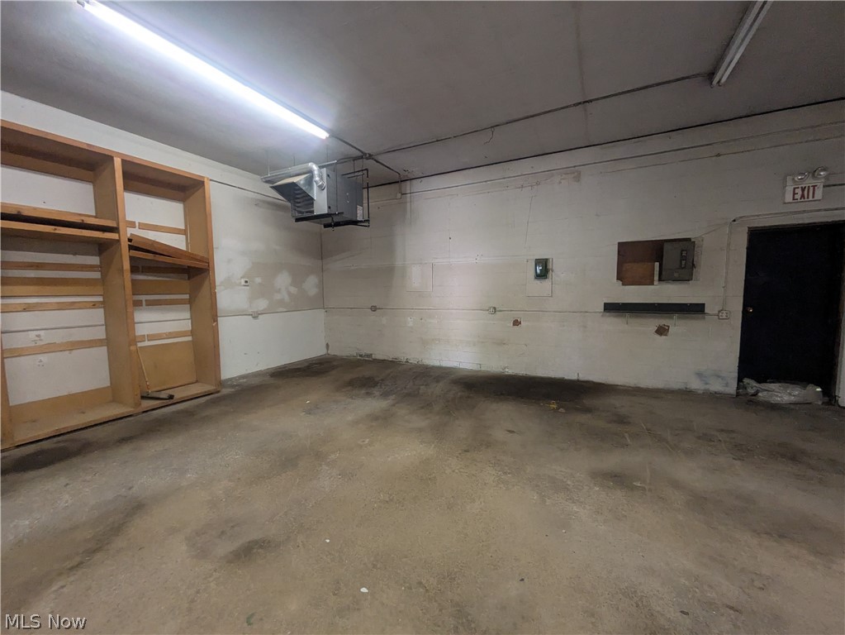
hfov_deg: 102.0
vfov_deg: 85.7
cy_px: 318
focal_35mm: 14
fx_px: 342
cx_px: 422
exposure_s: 1/40
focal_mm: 1.83
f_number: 2.2
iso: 217
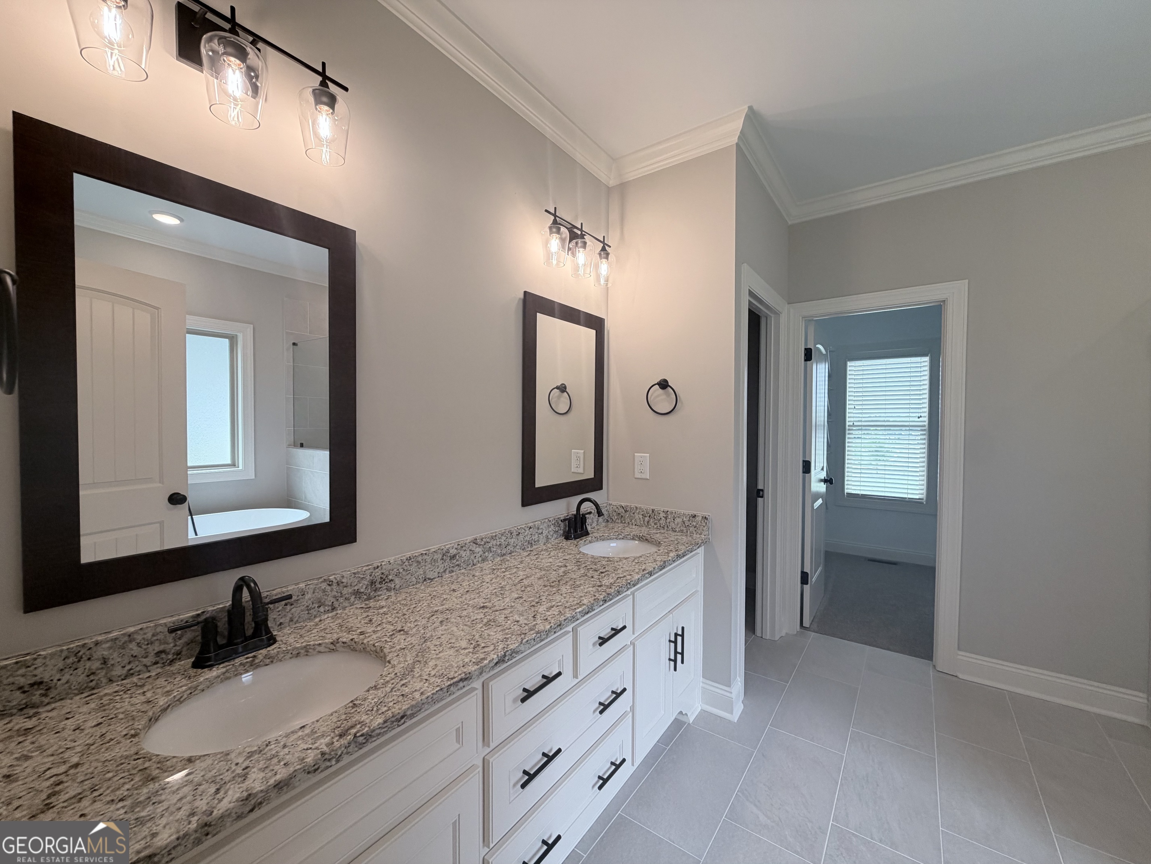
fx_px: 466
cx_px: 576
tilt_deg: -1.1
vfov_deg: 85.7
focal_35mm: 14
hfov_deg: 102.1
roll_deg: -0.6
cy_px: 432
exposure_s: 1/120
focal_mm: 2.22
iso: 80
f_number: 2.2
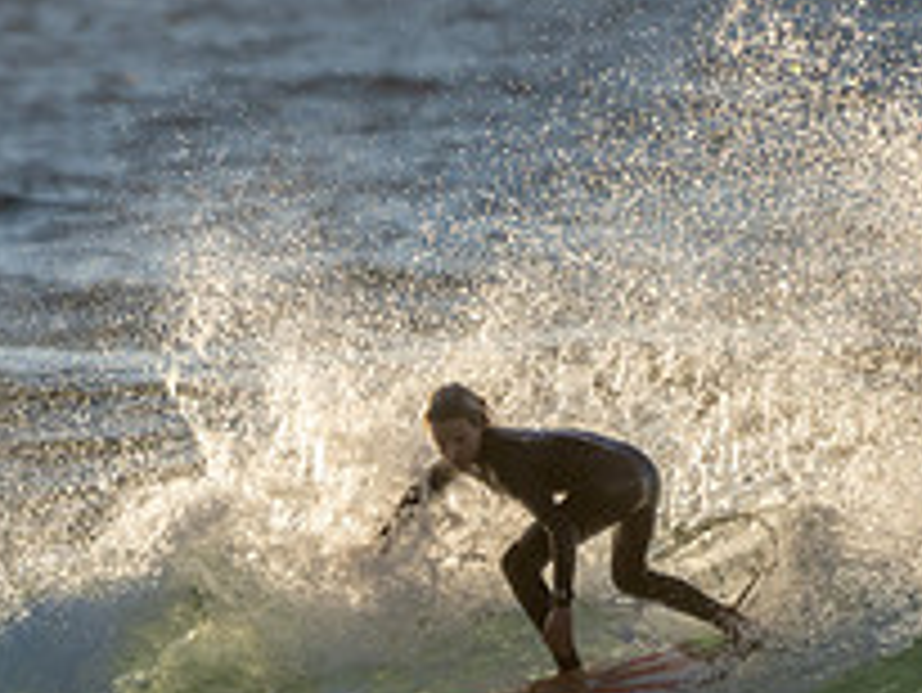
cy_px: 866
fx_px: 42428
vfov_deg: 0.9
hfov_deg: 1.2
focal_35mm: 1592
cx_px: 603
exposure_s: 1/1250
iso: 220
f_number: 5.6
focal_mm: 390
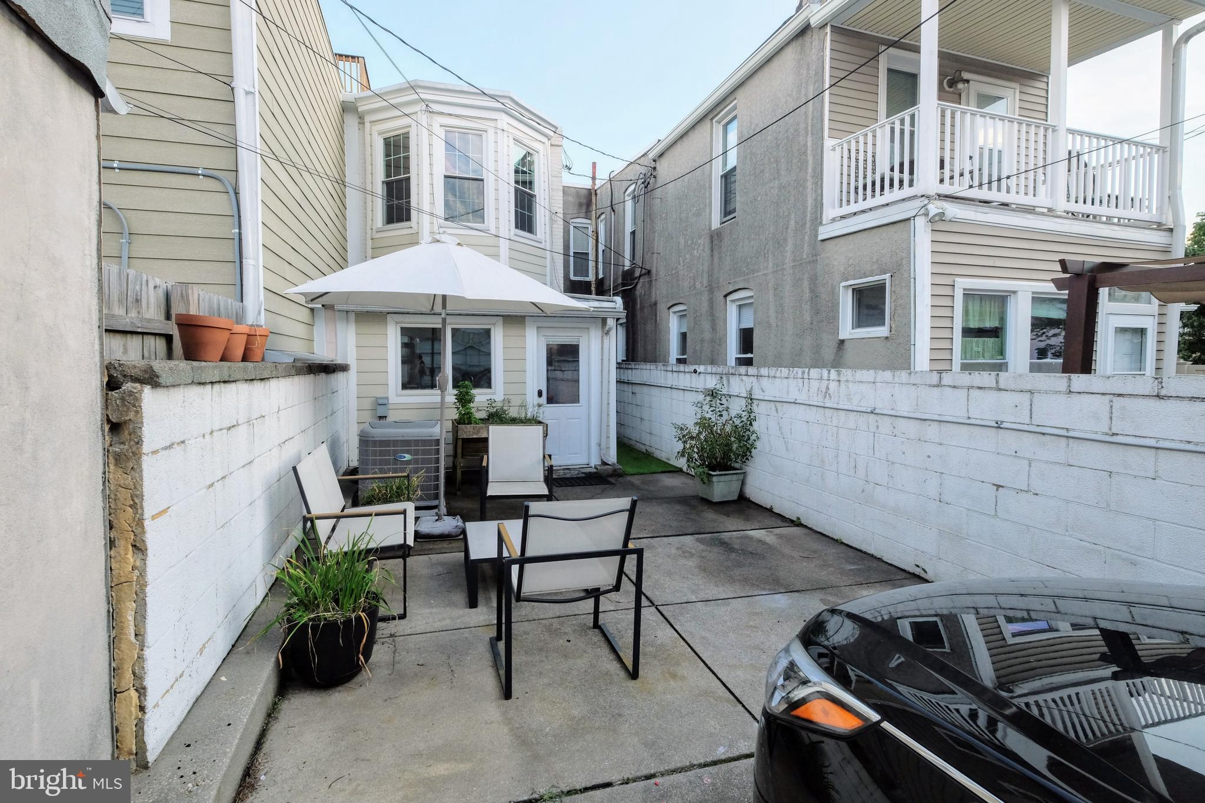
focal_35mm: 16
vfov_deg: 73.7
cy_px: 402
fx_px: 535
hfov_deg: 96.7
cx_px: 602
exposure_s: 1/320
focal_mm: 10.5
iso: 800
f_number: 5.6
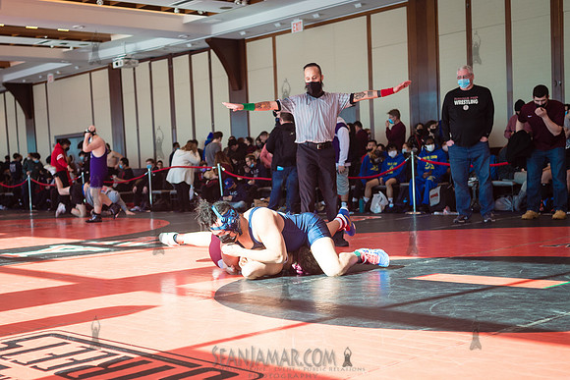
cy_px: 236
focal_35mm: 51
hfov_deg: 38.7
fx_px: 808
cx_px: 234
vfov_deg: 26.4
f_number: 3.2
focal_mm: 35
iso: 400
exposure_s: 1/400
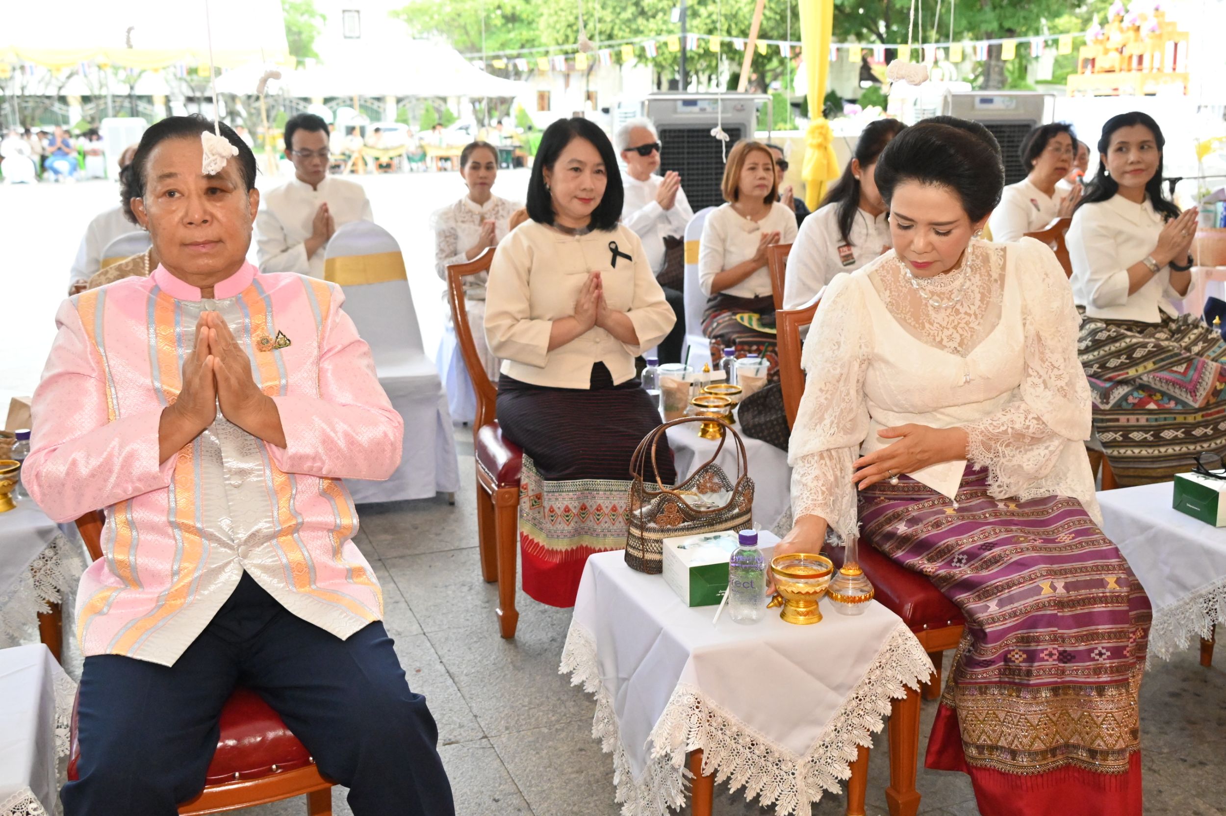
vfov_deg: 36.8
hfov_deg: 53.2
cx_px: 613
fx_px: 1225
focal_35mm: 36
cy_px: 408
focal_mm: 24
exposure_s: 1/2500
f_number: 4
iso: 4000
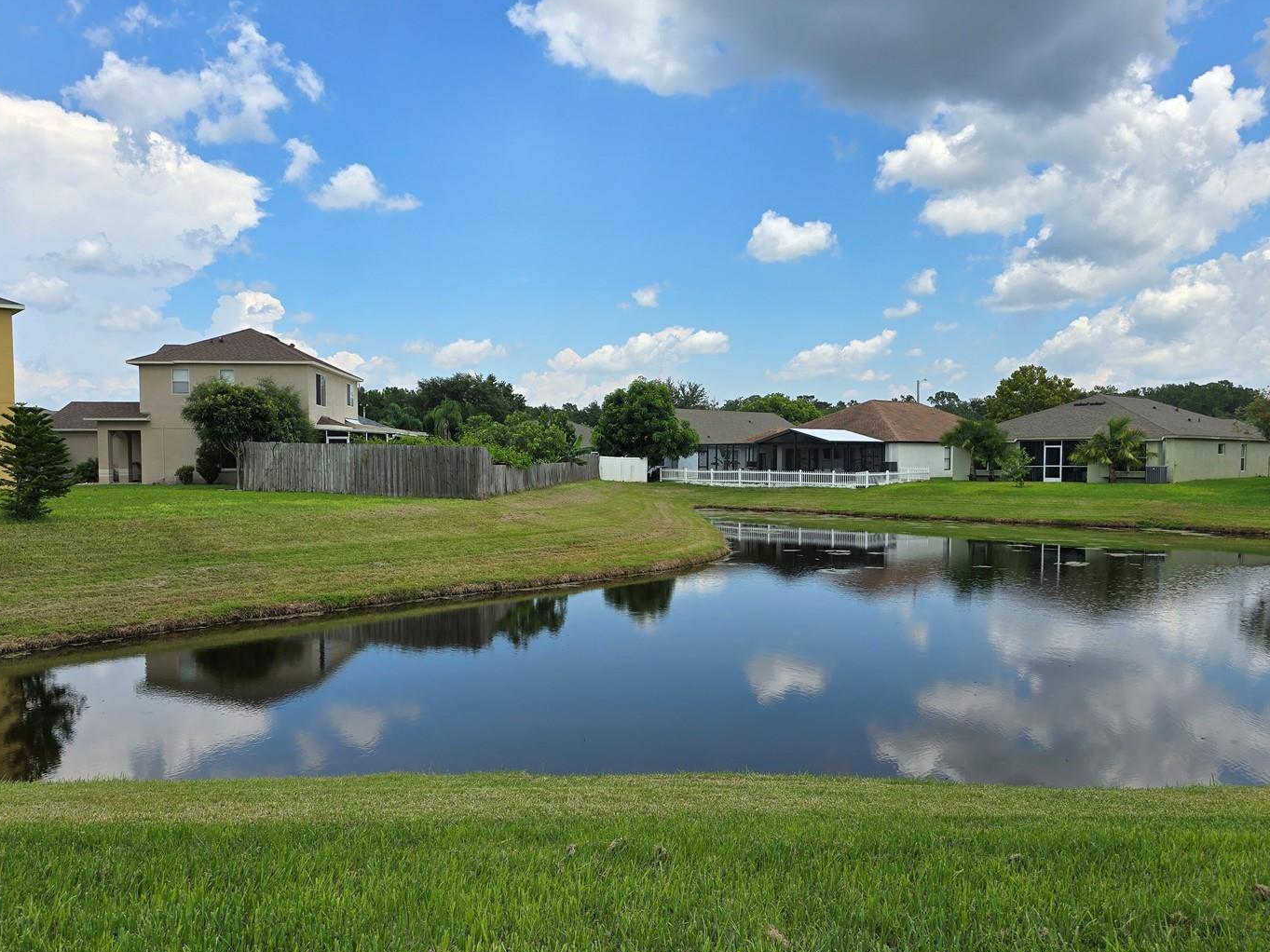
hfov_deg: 65.3
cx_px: 614
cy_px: 496
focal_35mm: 27
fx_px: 990
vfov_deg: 51.3
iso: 12
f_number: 1.7
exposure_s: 1/876
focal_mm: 6.3
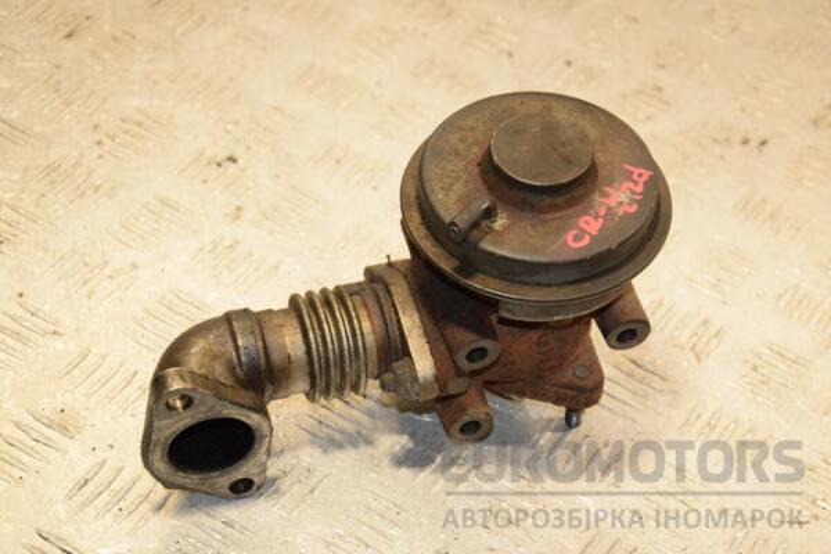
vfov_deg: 15.7
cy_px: 277
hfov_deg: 23.4
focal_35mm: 87
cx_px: 416
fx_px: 2008
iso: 800
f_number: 6.3
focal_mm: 58
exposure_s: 1/200
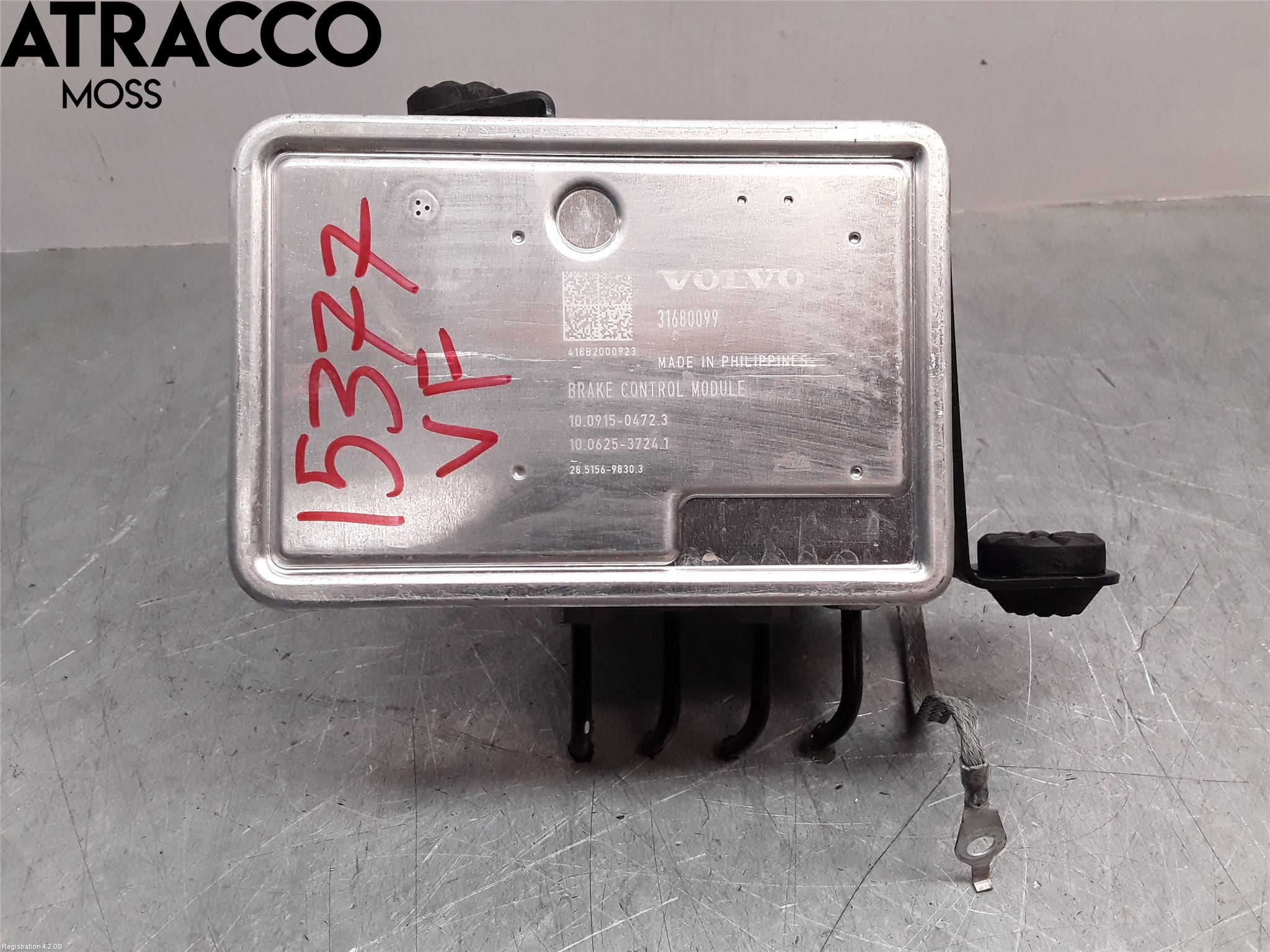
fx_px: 1027
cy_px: 476
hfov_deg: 63.4
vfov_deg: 49.7
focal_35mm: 28
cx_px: 635
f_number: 1.9
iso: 100
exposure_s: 1/130
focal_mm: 2.91
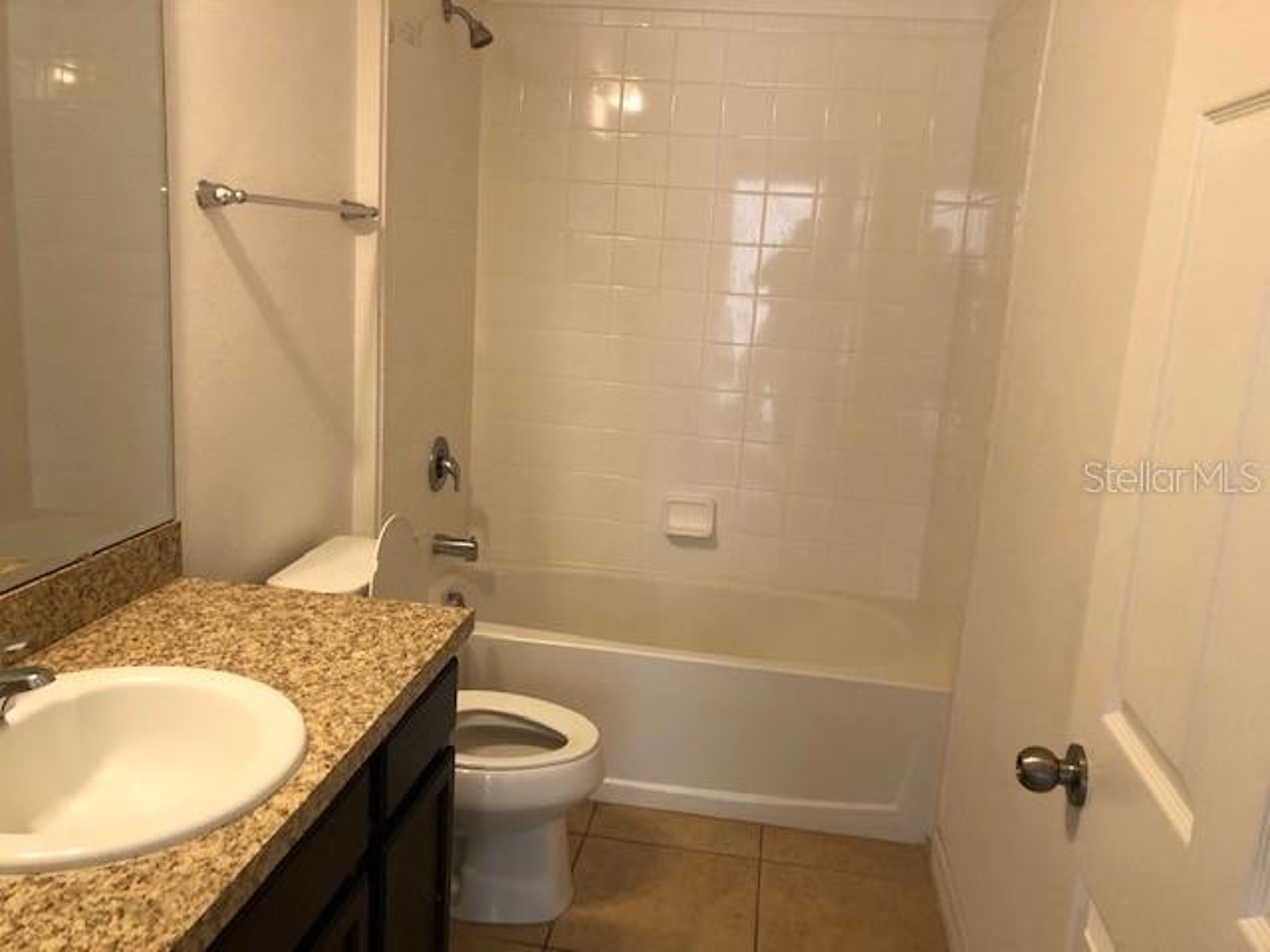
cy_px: 476
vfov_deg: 49.7
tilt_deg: -11.4
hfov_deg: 63.4
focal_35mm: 28
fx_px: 1027
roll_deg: -4.0
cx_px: 635
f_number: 1.8
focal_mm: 3.99
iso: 40
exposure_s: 1/17
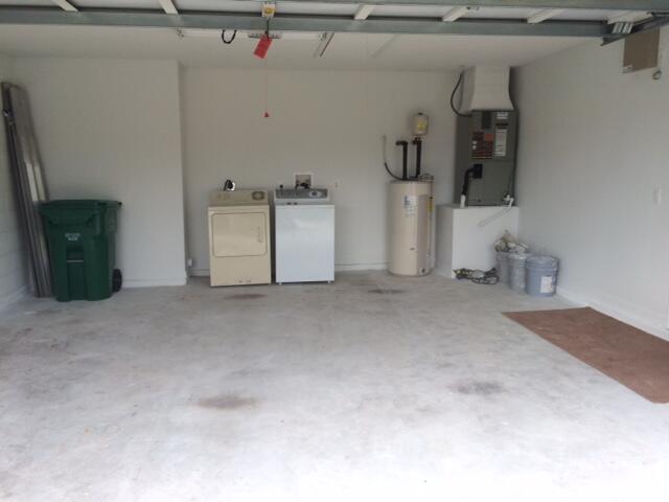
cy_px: 251
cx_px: 334
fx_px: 560
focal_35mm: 29
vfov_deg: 48.2
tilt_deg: -10.2
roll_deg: +2.1
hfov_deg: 61.7
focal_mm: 4.15
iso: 32
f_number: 2.2
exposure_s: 1/214
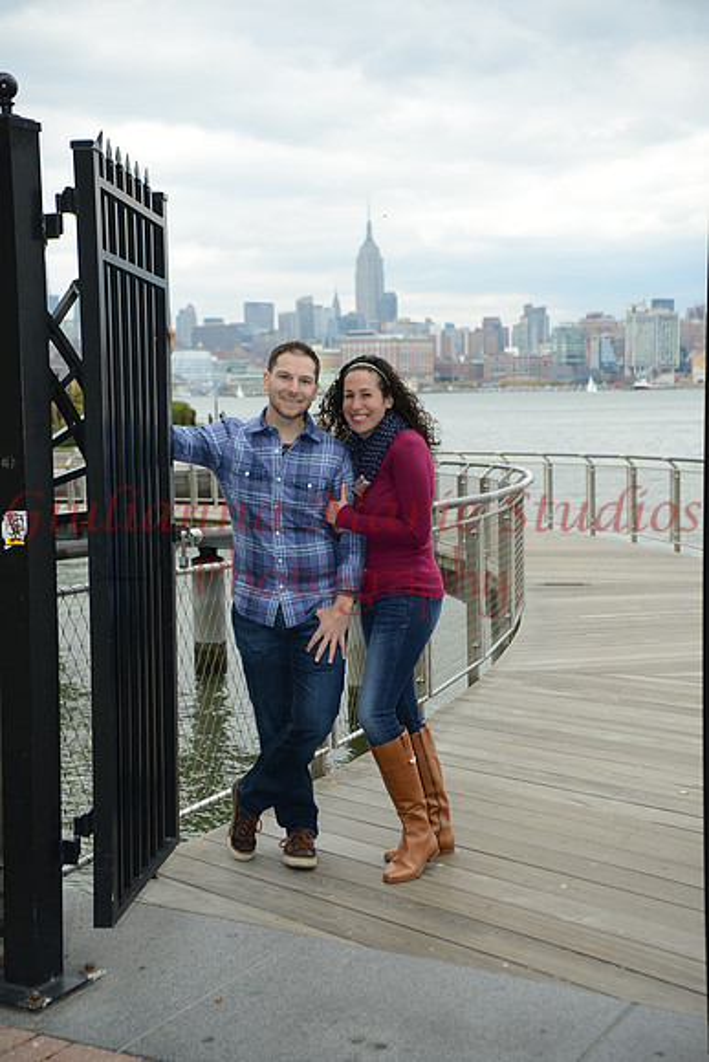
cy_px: 531
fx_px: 1535
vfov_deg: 38.2
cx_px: 354
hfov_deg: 26.0
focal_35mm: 52
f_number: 5.6
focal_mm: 52
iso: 250
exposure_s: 1/250
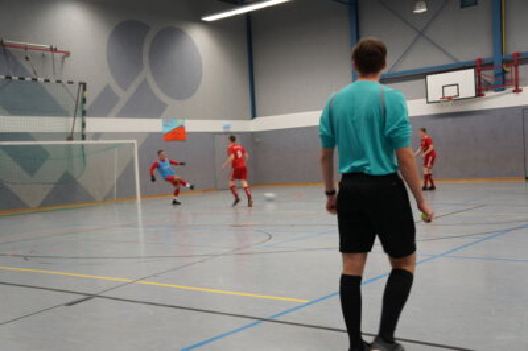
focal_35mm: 42
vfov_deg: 31.8
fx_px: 615
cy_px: 176
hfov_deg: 46.4
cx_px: 264
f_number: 4
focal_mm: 28
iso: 500
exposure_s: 1/60
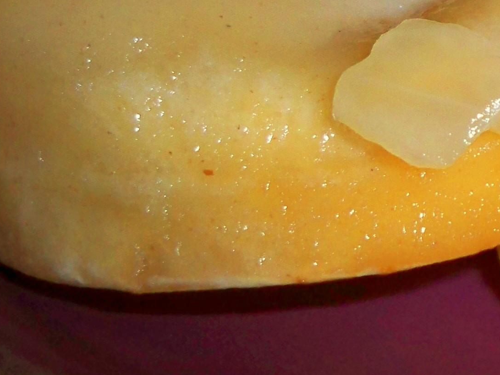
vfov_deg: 12.5
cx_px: 756
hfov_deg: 15.5
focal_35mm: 117
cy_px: -27
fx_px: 1690
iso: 200
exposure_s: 1/60
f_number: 3.1
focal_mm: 6.3
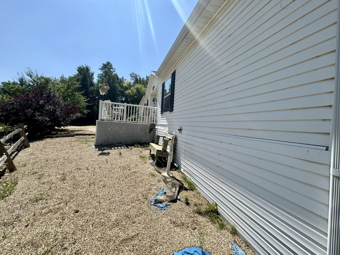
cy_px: 128
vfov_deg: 85.7
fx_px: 138
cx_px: 170
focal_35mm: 14
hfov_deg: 102.1
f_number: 2.2
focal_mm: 2.22
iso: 50
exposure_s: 1/1927
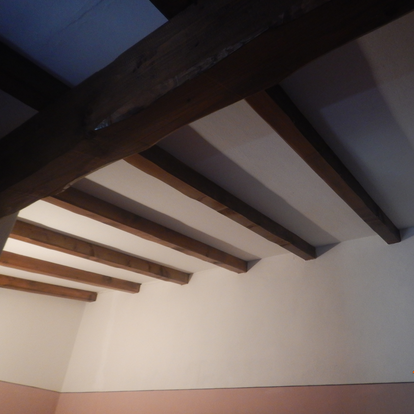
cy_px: 208
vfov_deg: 55.6
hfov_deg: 55.2
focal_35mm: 29
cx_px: 250
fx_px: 392
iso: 400
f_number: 2.8
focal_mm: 4.3
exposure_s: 1/15
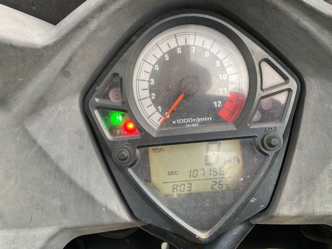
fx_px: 249
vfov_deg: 53.1
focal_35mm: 26
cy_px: 124
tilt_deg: -39.8
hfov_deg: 67.3
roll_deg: -9.6
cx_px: 166
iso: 64
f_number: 1.8
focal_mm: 4.25
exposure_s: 1/122
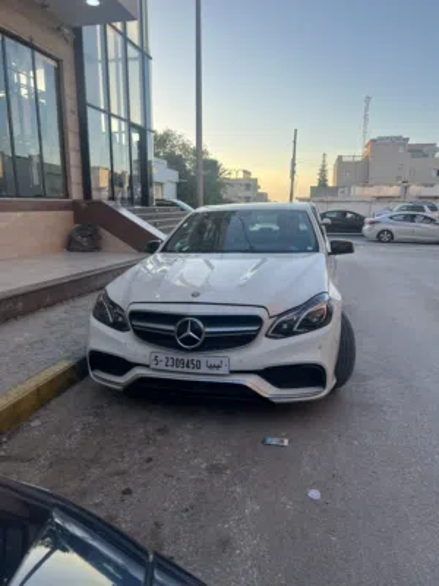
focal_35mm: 26
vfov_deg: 67.3
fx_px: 440
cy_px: 293
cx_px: 220
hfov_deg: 53.1
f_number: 1.5
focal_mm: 5.7
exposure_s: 1/1159
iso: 50
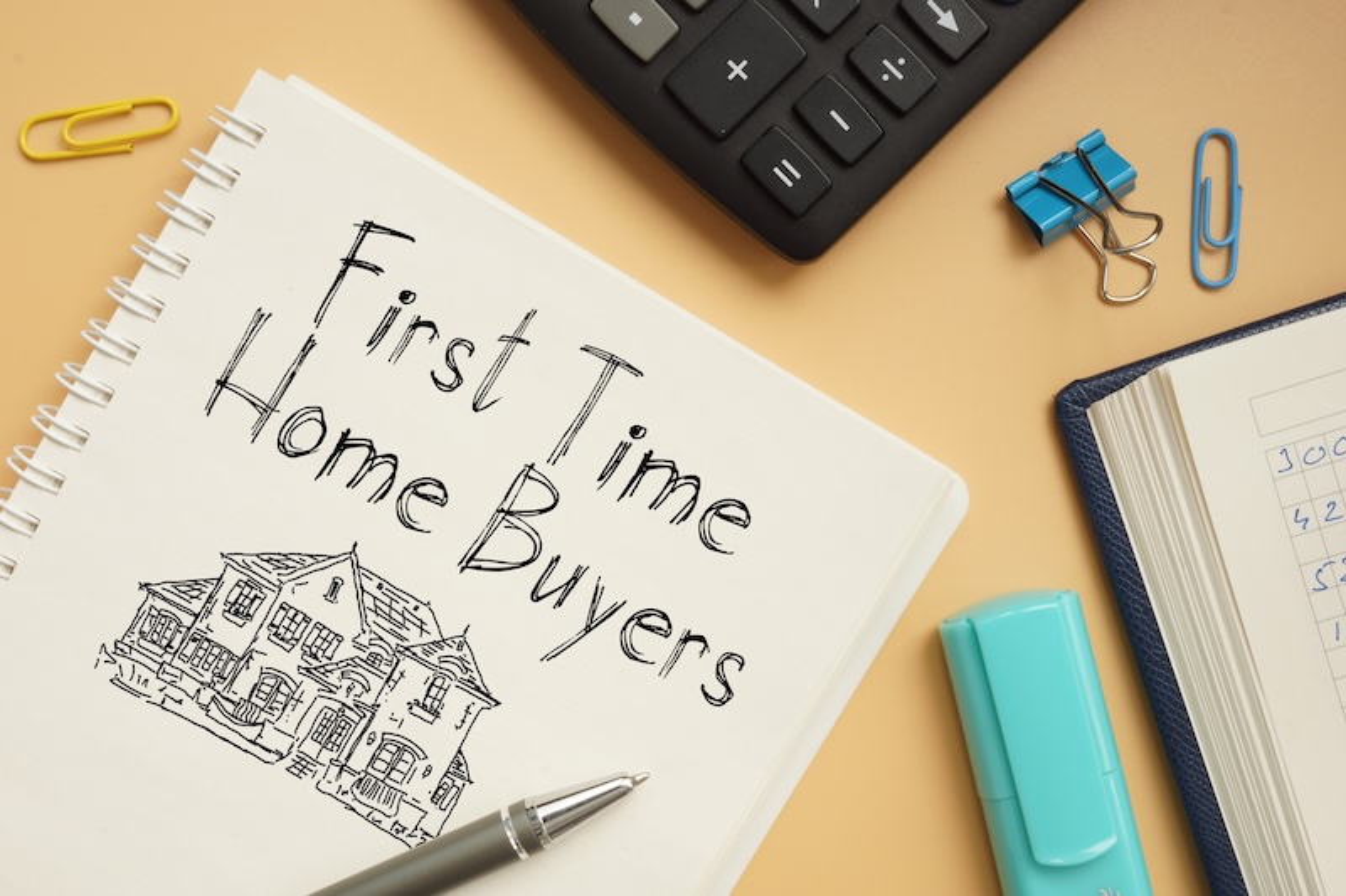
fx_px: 1682
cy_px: 448
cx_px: 673
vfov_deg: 29.9
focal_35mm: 45
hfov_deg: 43.6
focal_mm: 30
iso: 200
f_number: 20
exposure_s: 1/4
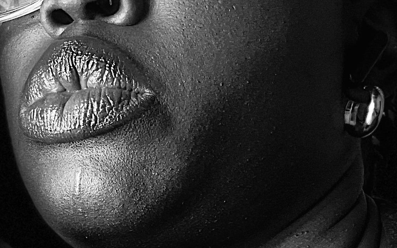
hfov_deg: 22.7
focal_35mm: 89
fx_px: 963
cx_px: 37
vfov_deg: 14.4
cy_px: 259
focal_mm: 2.71
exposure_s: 1/40
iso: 125
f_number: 2.2
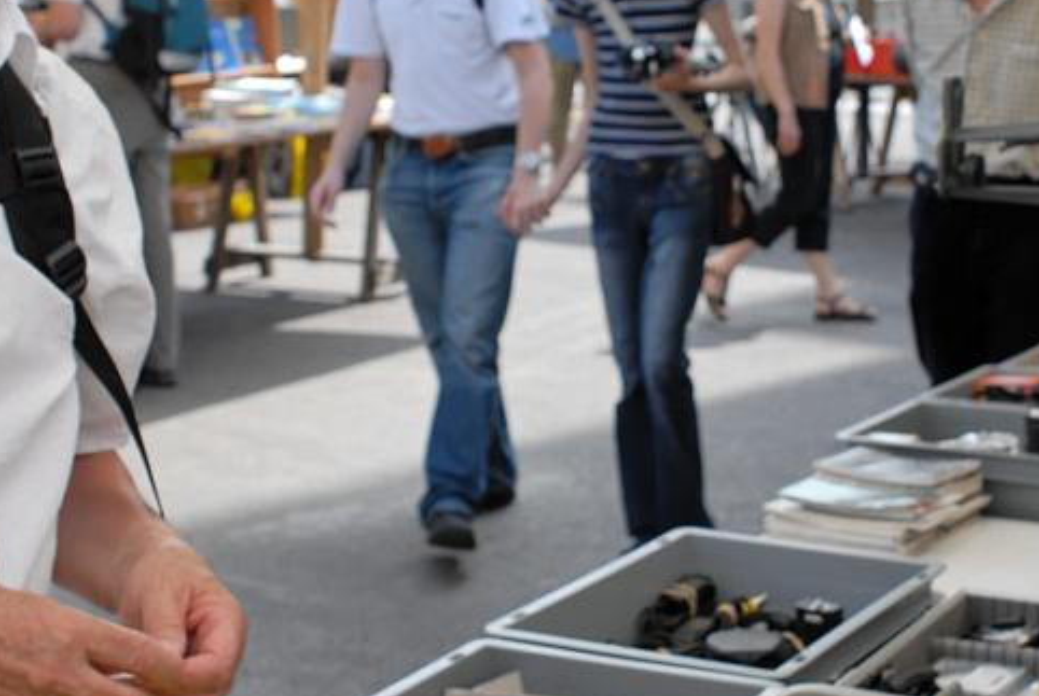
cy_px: 276
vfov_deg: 17.5
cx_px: 633
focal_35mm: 78
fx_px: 2255
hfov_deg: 25.9
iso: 200
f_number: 5.6
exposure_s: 1/250
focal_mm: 24
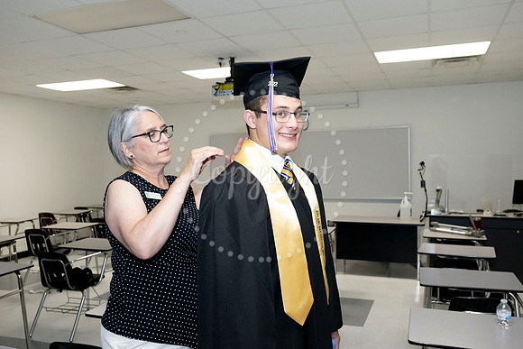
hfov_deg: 61.9
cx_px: 262
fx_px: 436
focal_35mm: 30
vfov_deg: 43.6
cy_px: 174
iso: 6400
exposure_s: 1/200
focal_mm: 30
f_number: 7.1
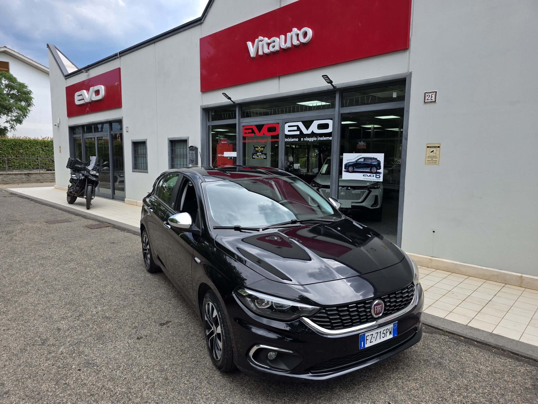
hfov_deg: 73.9
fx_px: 357
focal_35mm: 23
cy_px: 202
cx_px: 269
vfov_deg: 58.9
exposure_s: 1/1521
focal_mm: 6.3
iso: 80
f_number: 1.7
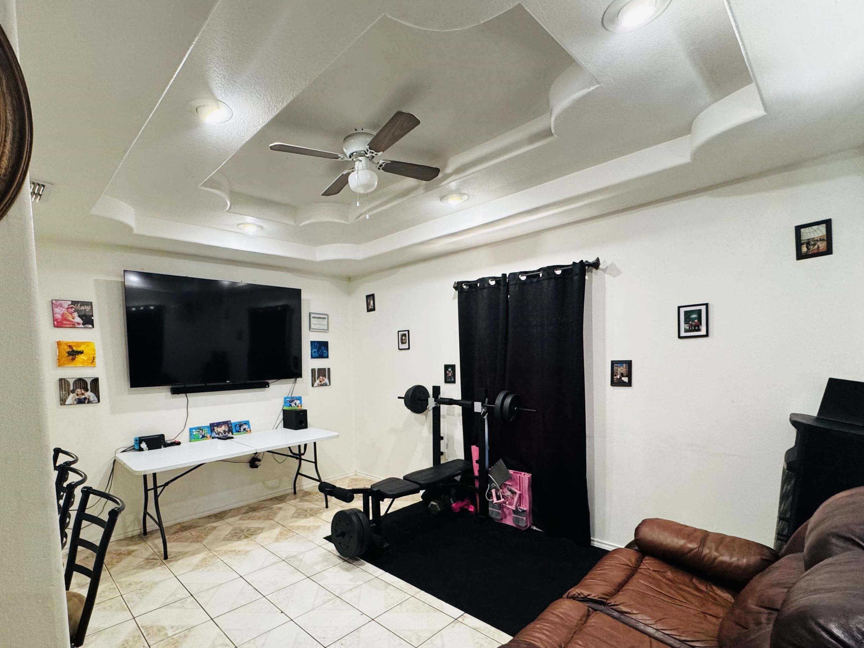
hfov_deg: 90.5
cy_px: 387
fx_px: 424
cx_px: 373
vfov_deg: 74.0
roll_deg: +1.7
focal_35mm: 17
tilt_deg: -2.5
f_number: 2.2
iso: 500
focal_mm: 2.22
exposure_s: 1/60
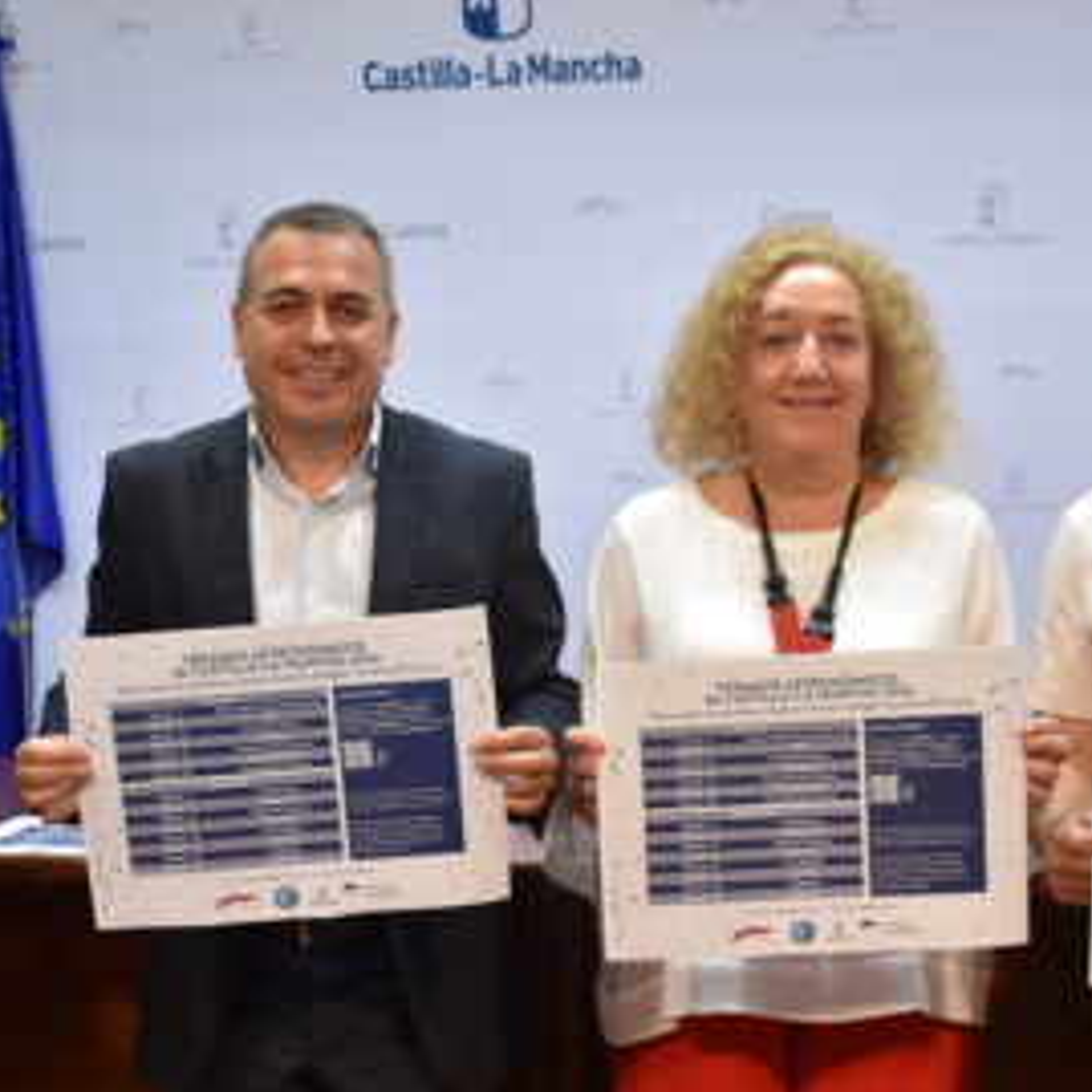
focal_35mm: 65
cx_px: 483
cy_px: 771
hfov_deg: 26.5
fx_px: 2318
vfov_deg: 26.3
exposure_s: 1/80
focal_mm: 23
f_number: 4.5
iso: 400
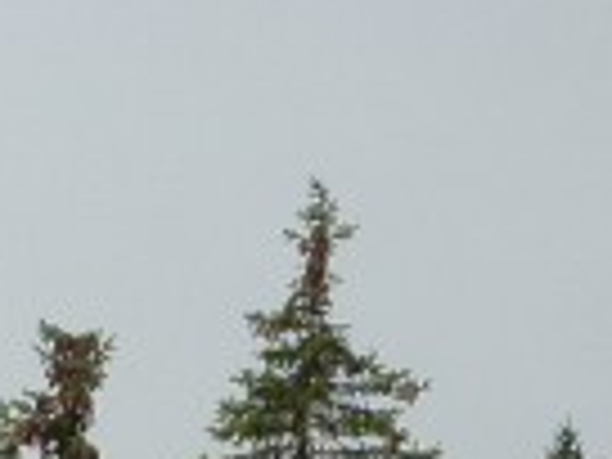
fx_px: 9582
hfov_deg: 3.6
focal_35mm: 542
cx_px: -248
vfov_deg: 2.7
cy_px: 1485
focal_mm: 11.9
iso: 80
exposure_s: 1/400
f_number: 4.5
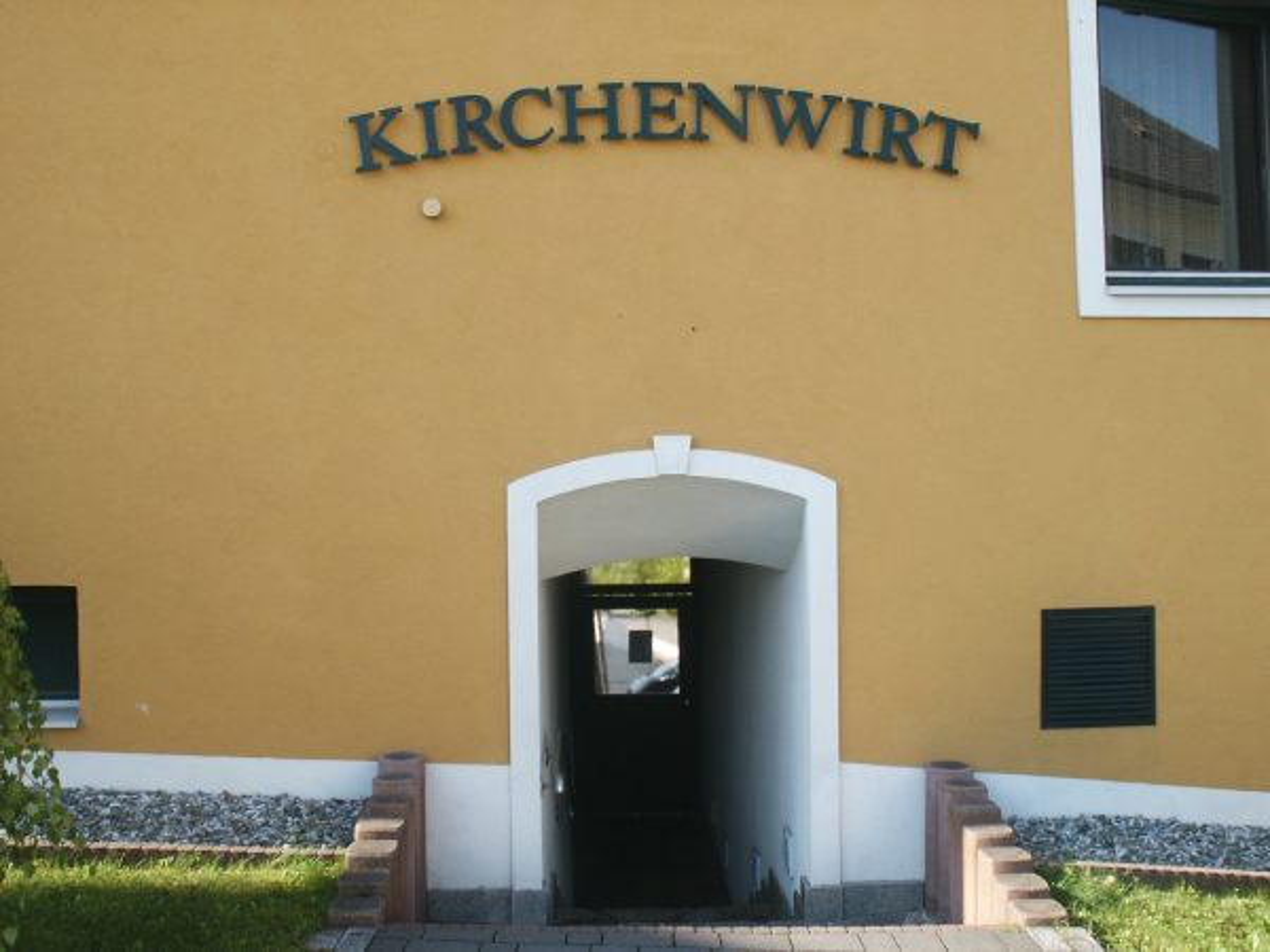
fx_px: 1284
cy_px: 476
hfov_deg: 52.6
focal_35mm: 35
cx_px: 635
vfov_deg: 40.7
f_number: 6.7
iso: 64
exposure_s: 1/60
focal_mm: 7.18
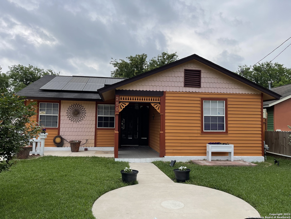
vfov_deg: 53.1
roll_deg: -1.0
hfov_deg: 67.3
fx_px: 219
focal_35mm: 26
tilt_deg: +2.8
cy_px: 110
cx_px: 146
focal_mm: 5.1
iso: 32
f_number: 1.6
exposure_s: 1/3448
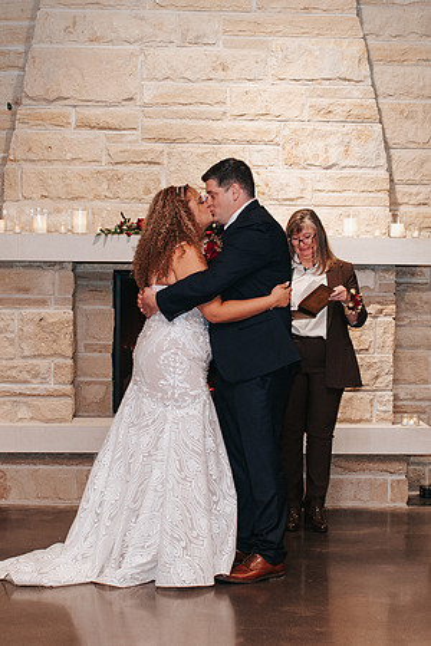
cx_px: 199
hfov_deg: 16.2
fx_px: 1516
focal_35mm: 84
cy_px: 294
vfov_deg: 24.1
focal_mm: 35
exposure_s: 1/200
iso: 1000
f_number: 2.8
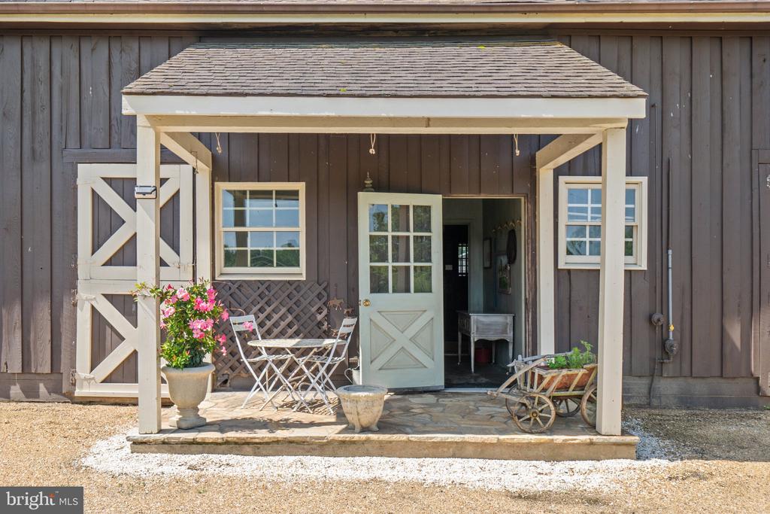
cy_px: 257
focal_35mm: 31
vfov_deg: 42.3
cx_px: 385
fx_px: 663
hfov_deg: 60.3
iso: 320
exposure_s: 1/125
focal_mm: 31
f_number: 13
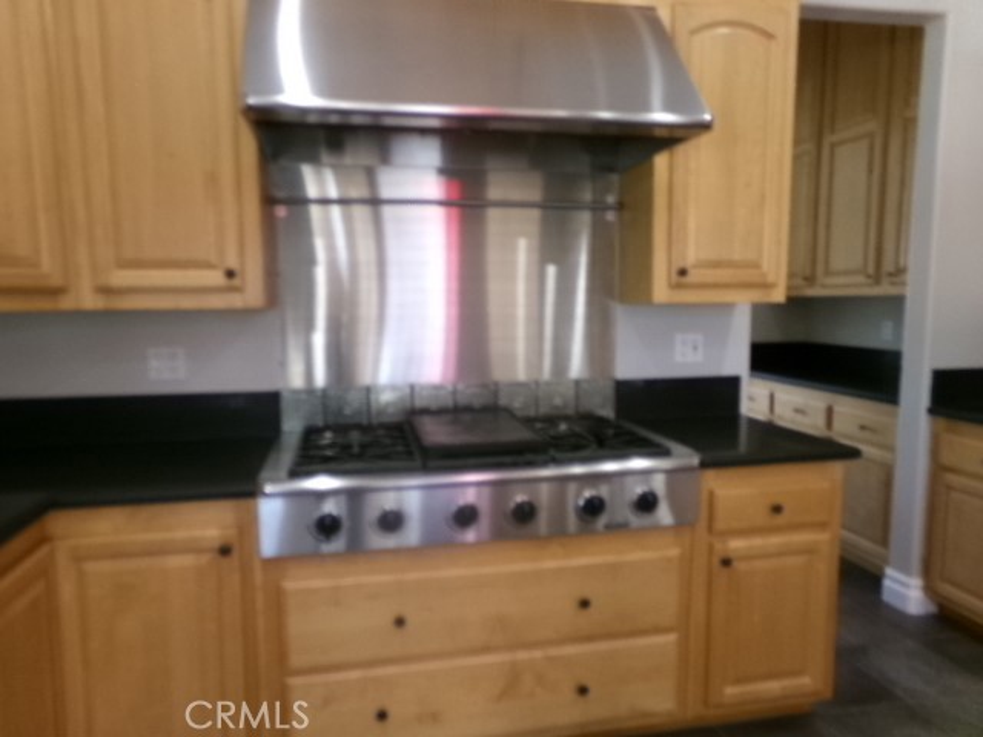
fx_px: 682
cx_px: 492
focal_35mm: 24
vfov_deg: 56.8
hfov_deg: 71.6
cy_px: 368
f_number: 3.7
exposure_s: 1/17
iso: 202
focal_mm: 4.3
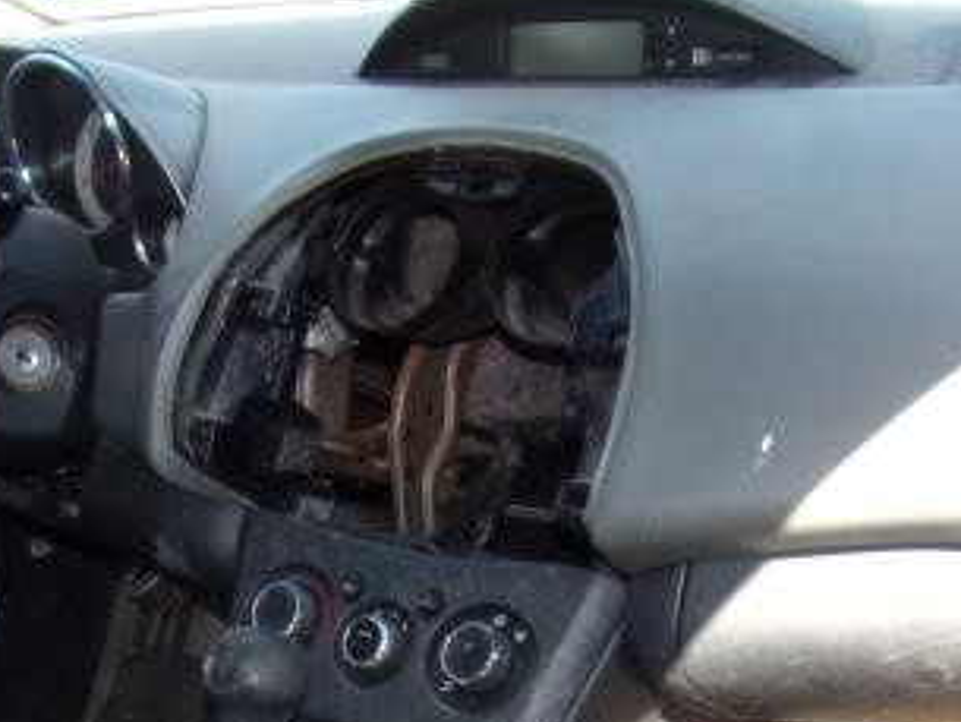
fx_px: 1750
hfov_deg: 30.7
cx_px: 460
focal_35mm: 63
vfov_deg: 22.1
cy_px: 782
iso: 80
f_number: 3.3
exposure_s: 1/100
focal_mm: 4.3
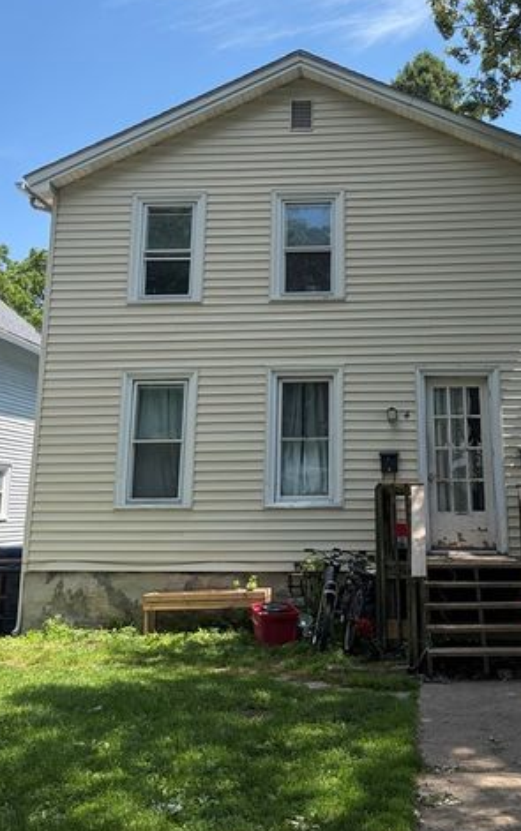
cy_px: 283
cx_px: 357
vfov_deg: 49.6
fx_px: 885
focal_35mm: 39
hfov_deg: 32.5
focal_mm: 5.96
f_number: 1.6
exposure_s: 1/2283
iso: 50
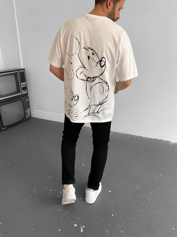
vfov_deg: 61.7
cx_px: 88
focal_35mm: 29
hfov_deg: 48.2
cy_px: 118
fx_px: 198
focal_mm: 3
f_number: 1.8
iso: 64
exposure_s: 1/120
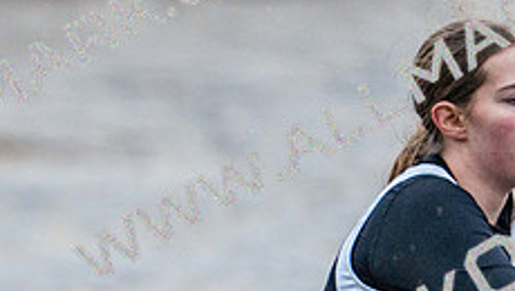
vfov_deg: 0.8
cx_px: -90
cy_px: 317
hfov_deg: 1.4
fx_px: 21629
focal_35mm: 1582
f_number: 6.3
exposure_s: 1/1600
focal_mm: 600
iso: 5000
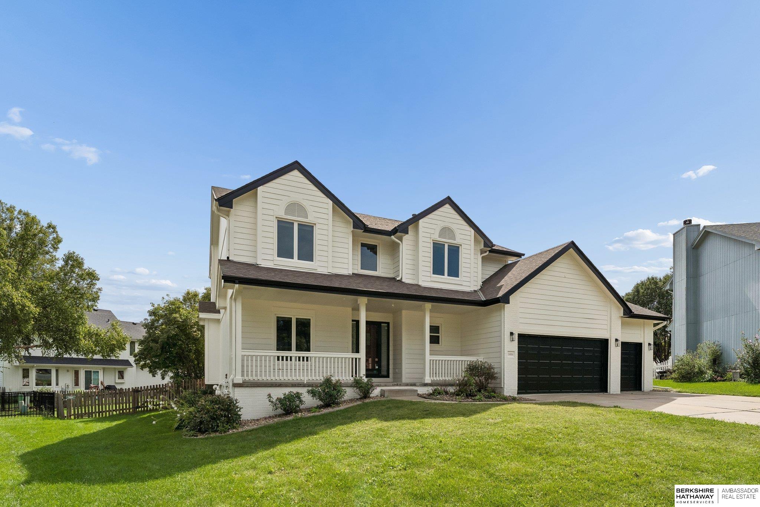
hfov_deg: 93.3
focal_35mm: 17
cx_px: 380
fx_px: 359
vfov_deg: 70.4
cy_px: 254
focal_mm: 17
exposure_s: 1/1000
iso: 200
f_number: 8
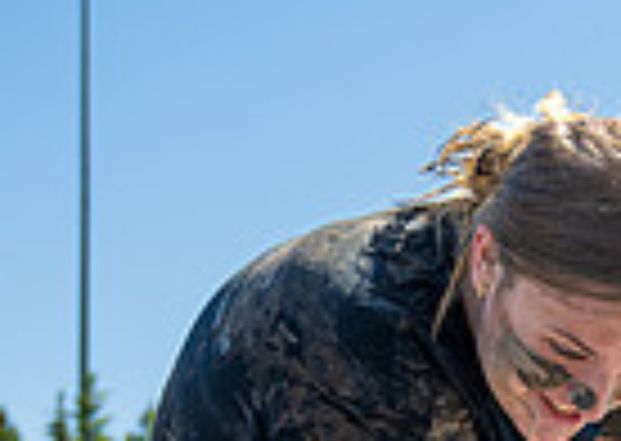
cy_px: 578
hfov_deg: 12.4
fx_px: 2764
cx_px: 834
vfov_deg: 9.0
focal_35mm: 157
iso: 100
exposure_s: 1/1250
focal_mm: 33
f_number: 4
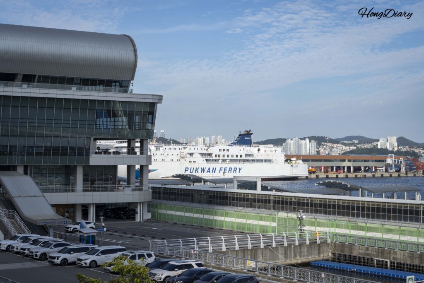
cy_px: 142
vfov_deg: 22.6
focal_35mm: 60
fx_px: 707
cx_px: 212
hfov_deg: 33.4
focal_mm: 60
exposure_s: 1/200
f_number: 11
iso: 100
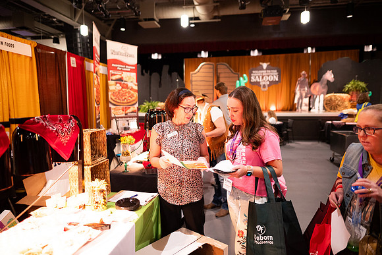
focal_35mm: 24
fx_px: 255
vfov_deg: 53.2
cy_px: 128
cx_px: 191
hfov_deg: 73.7
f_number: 1.8
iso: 1250
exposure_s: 1/200
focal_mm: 24
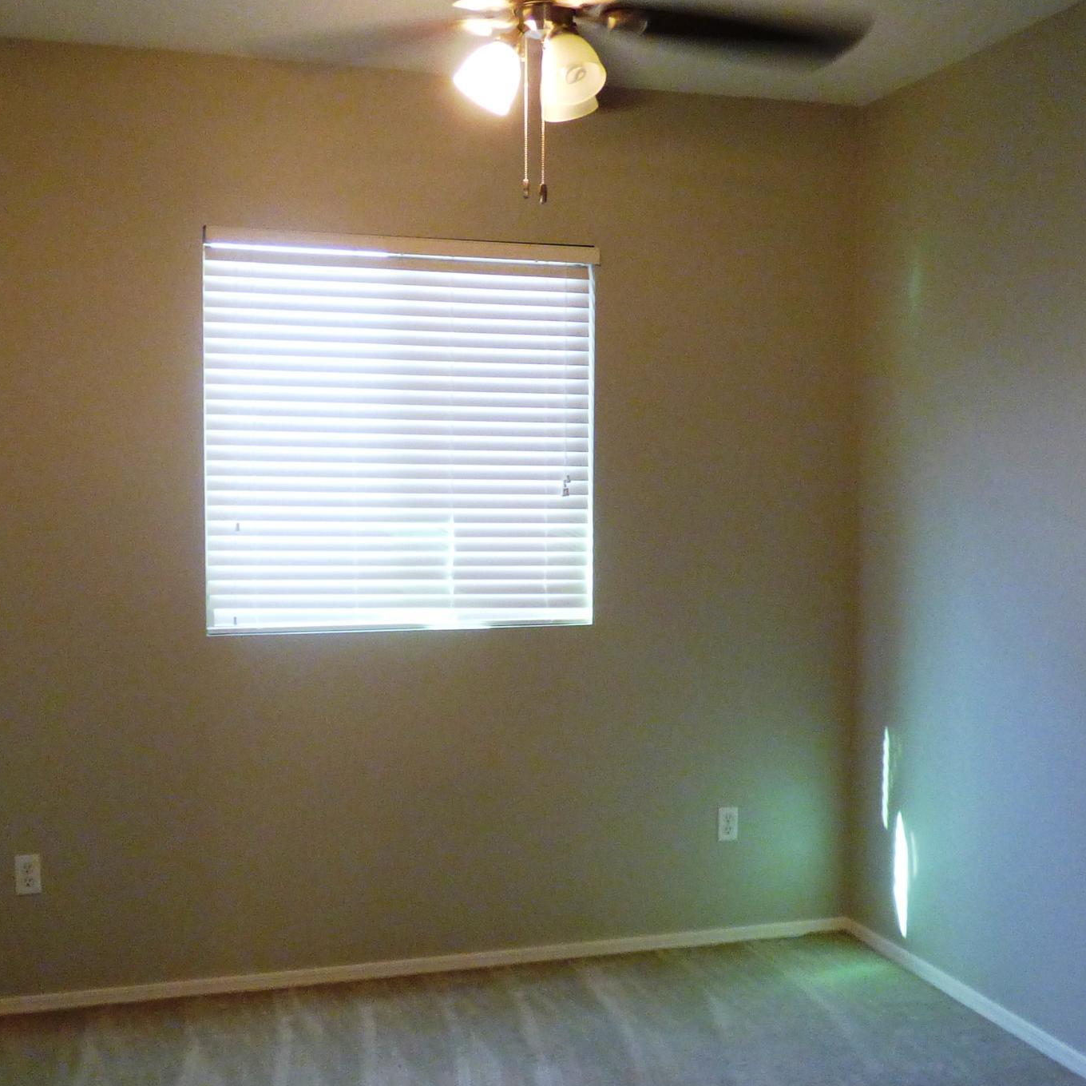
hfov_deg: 42.8
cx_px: 553
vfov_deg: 42.8
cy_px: 598
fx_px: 1384
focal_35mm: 39
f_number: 2.8
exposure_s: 1/40
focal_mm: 3.58
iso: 400
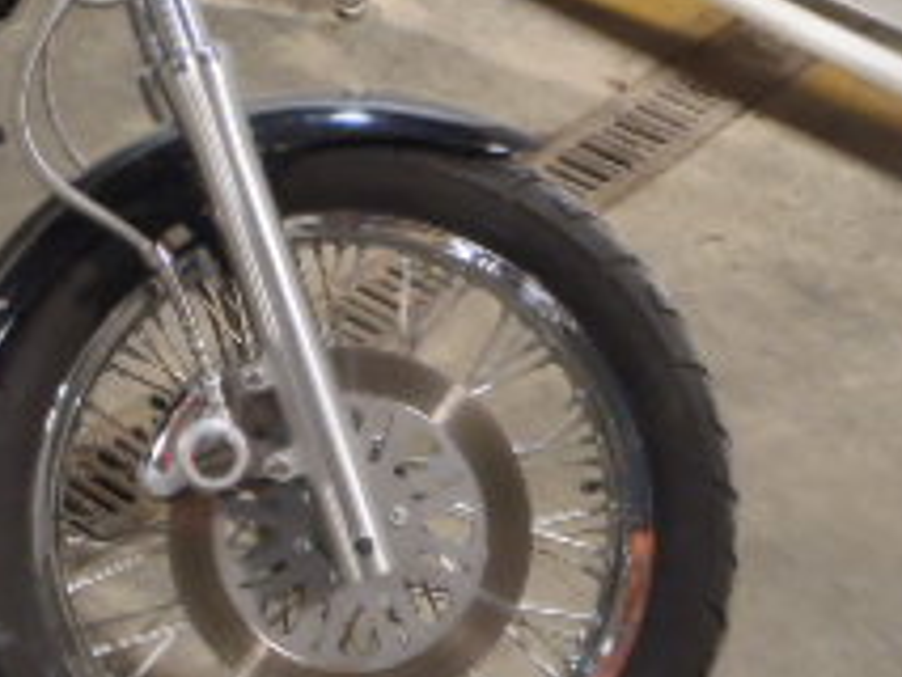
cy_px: 13
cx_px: 21
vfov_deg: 17.2
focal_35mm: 84
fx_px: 2190
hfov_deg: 22.5
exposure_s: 1/13
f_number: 3.5
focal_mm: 5
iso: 200
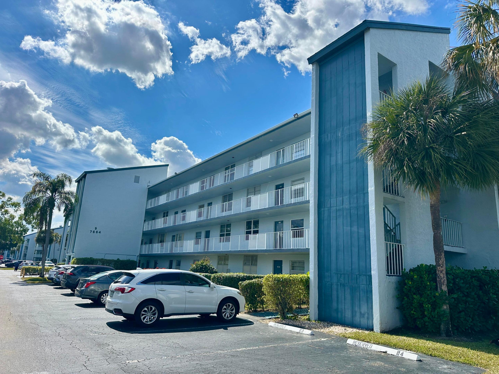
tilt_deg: +12.7
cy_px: 187
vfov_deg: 56.8
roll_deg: -3.1
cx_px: 250
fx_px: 346
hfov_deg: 71.6
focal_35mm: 24
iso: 80
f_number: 1.78
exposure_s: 1/8197
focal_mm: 6.86
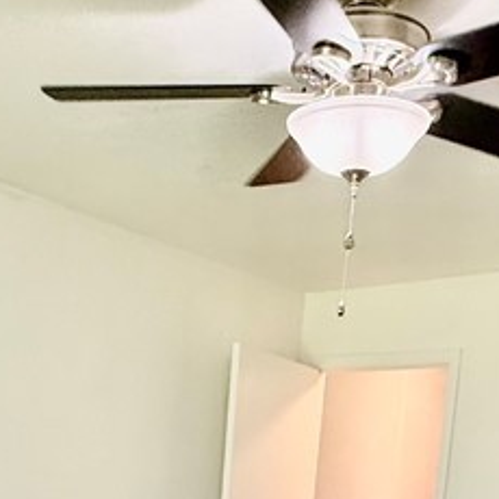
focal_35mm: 55
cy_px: 657
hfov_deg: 31.1
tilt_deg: -9.2
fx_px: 897
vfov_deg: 26.2
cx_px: 217
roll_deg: -4.4
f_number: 2.2
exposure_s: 1/120
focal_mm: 2.22
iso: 250
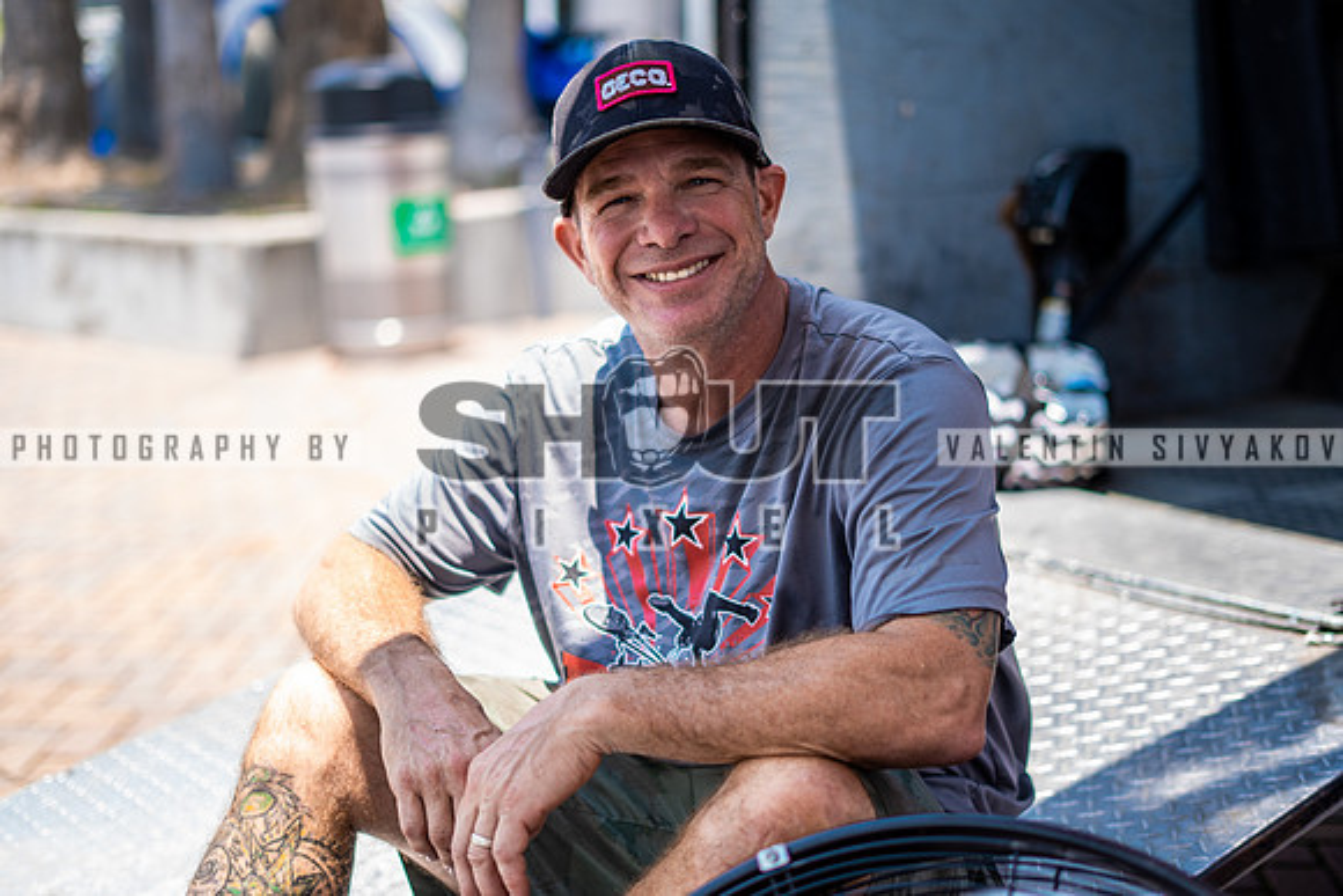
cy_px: 448
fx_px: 1979
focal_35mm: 53
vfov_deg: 25.5
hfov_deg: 37.5
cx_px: 672
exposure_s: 1/1250
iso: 80
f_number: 1.8
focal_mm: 50
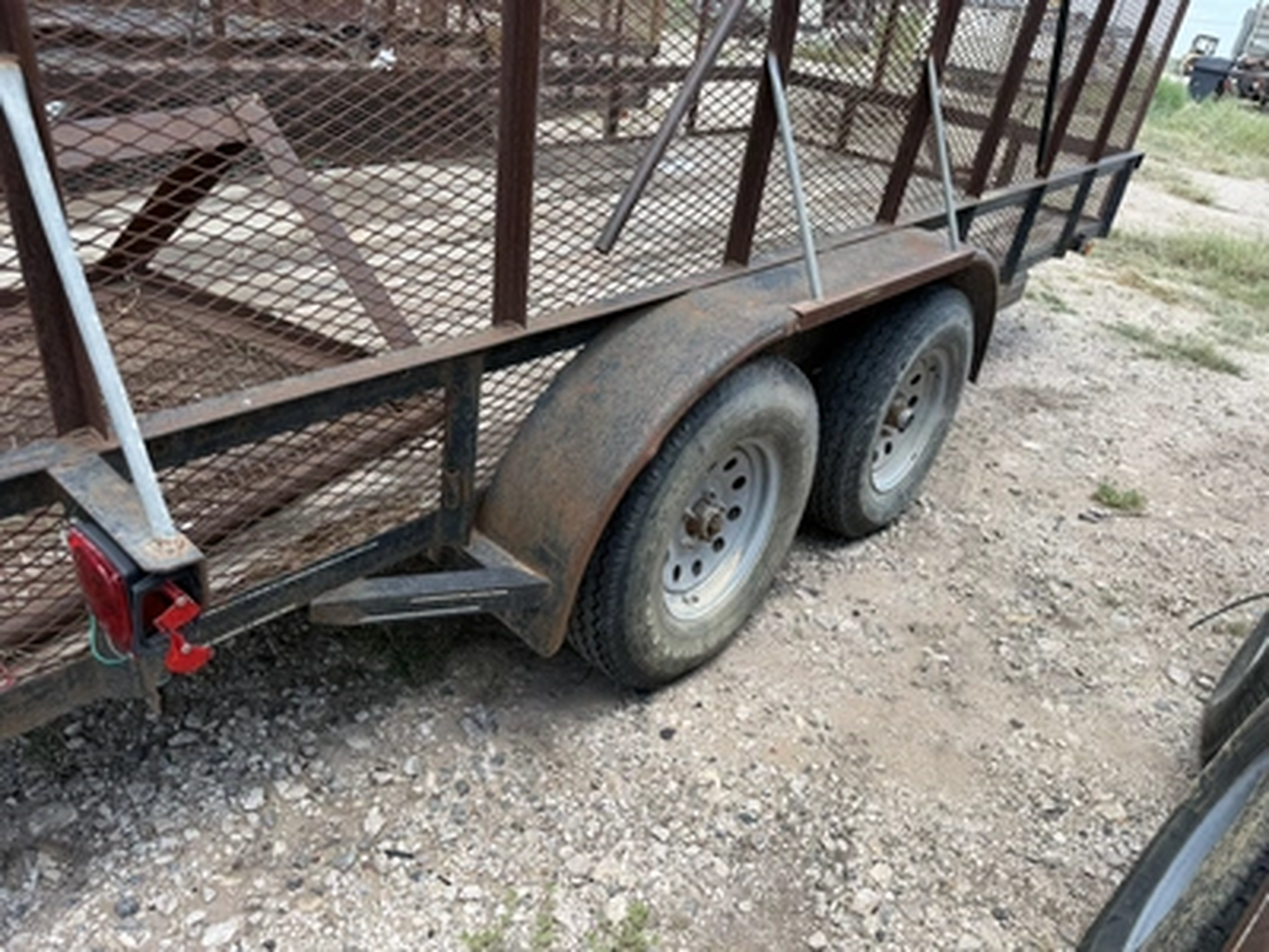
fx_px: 880
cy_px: 476
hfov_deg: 71.6
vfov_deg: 56.8
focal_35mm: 24
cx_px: 634
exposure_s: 1/878
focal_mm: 6.76
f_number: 1.78
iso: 80
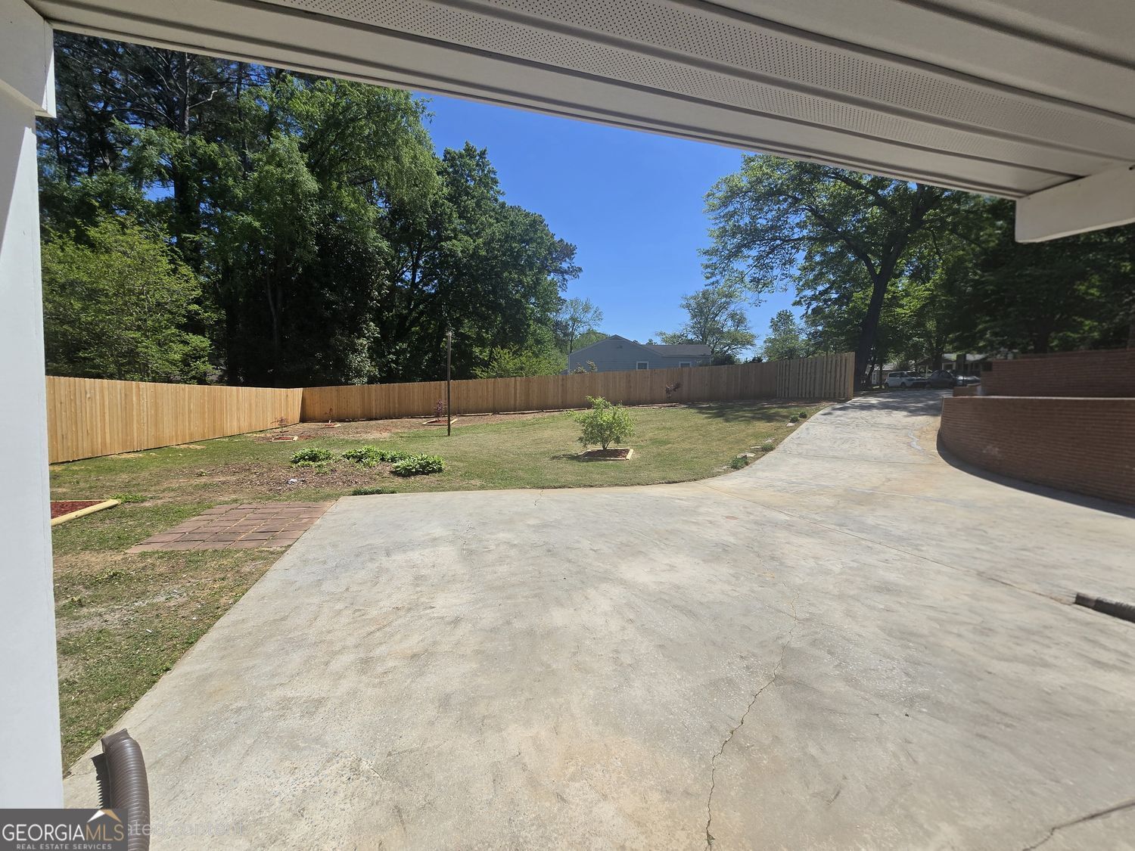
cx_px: 568
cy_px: 426
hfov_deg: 106.2
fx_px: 426
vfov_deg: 89.9
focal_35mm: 13
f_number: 2.2
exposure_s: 1/3333
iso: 50
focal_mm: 2.2
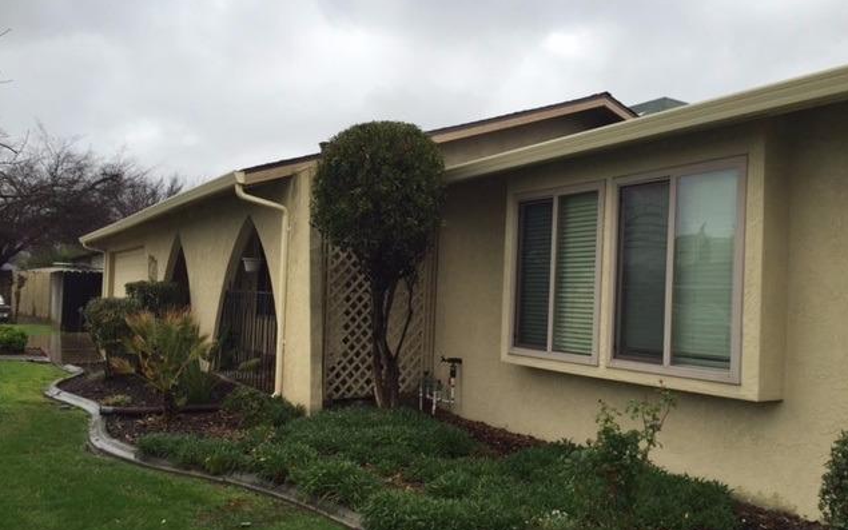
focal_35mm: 31
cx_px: 425
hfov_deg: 61.2
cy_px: 292
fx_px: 716
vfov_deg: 40.6
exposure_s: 1/321
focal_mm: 4.15
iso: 32
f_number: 2.2
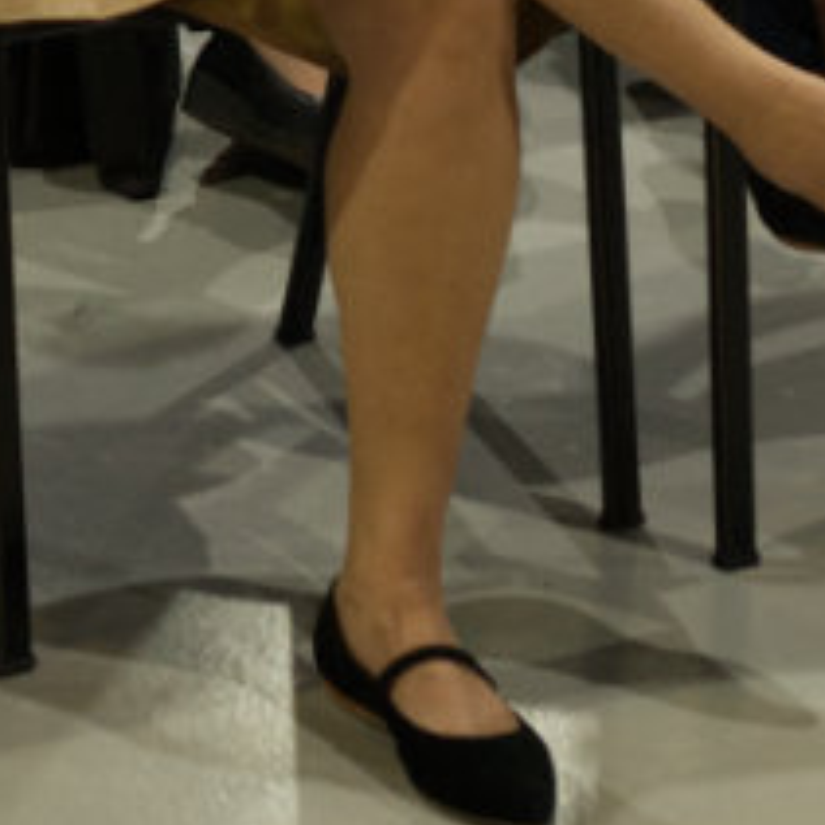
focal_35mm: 169
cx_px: -145
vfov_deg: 9.8
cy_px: -631
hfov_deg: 10.2
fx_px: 4557
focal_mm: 35
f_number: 2.8
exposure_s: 1/80
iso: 2000
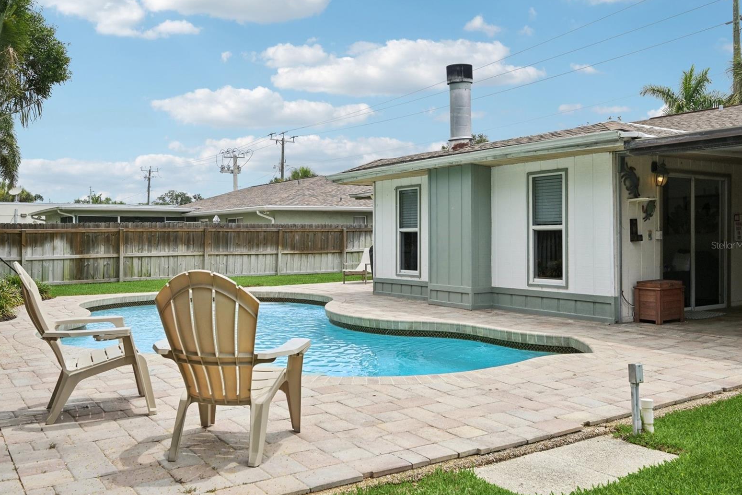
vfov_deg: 42.3
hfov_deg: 60.3
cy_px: 245
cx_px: 371
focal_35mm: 31
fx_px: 639
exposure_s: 1/1600
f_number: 8
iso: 400
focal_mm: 30
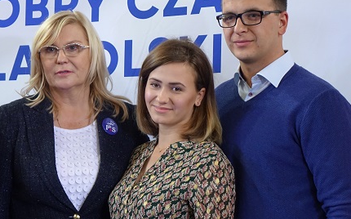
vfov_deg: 14.0
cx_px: 77
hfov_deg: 22.1
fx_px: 889
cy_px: 161
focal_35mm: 93
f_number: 2.8
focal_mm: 17.83
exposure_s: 1/50
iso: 500
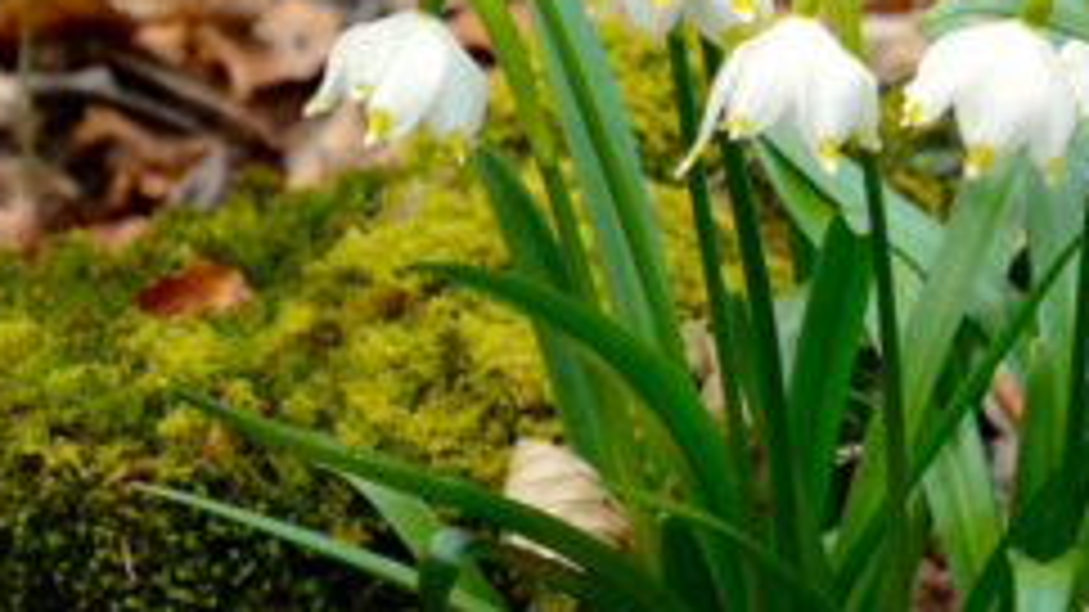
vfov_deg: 8.3
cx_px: 922
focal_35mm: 145
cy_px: -40
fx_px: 4197
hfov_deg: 14.7
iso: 200
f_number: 7.1
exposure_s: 1/50
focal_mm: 35
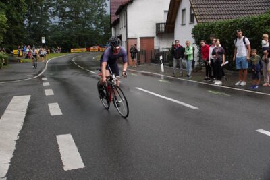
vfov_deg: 34.2
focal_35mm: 39
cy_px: 90
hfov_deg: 49.5
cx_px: 135
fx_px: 293
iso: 1600
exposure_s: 1/640
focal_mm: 26
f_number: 6.3
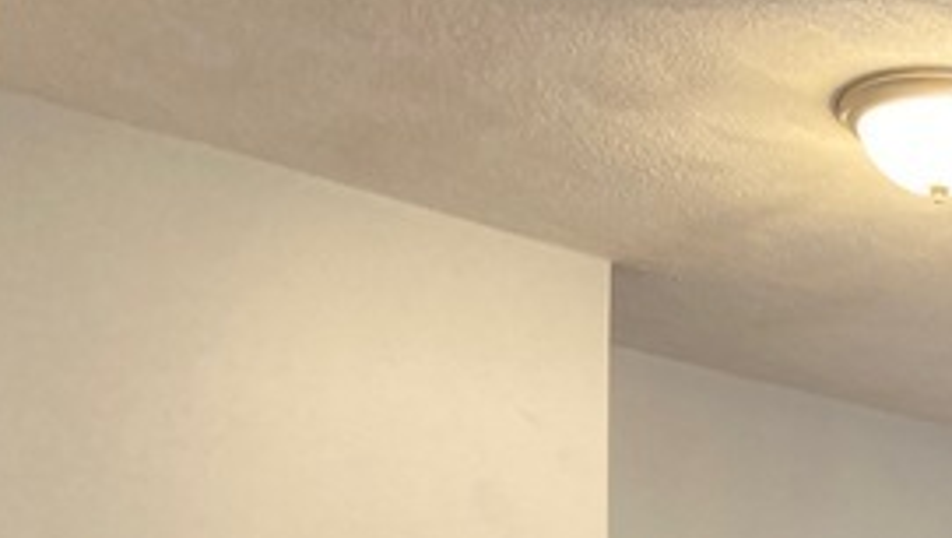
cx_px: 1150
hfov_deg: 25.3
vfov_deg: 14.8
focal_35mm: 75
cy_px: 851
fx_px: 1895
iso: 200
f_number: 1.8
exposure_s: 1/60
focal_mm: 3.99
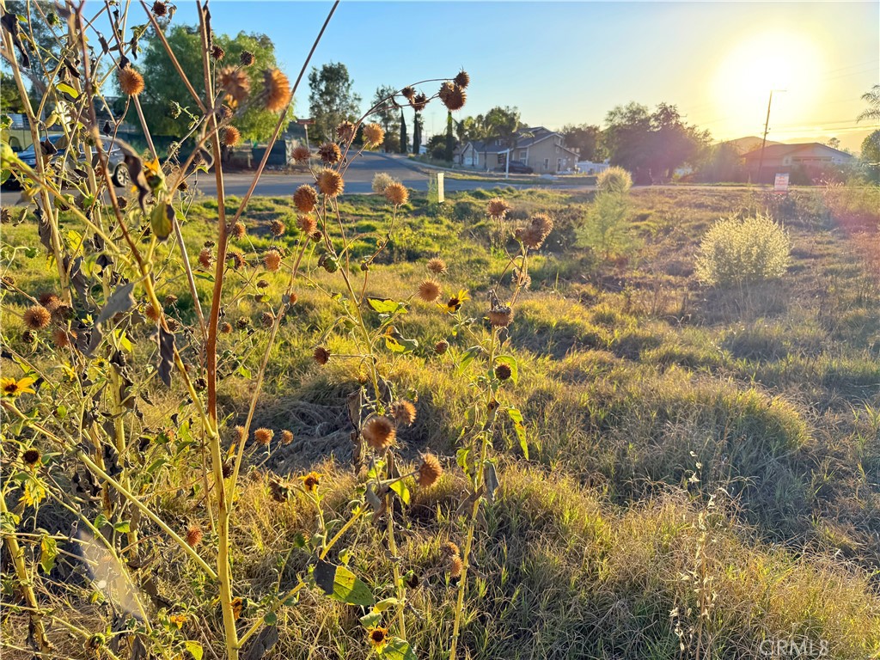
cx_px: 440
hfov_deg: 71.6
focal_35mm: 24
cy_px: 330
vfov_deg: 56.8
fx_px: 610
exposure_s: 1/1410
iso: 100
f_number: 1.78
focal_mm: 6.76
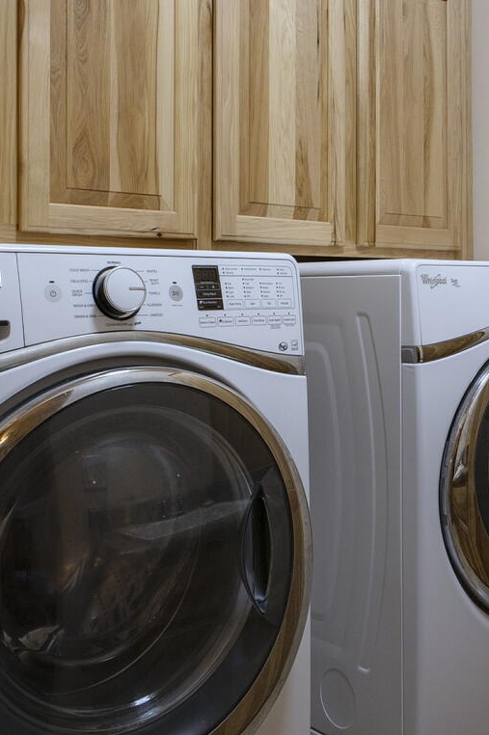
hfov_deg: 30.9
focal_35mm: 42
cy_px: 339
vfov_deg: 46.4
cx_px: 401
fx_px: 857
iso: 200
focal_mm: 16
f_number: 8
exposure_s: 1/6
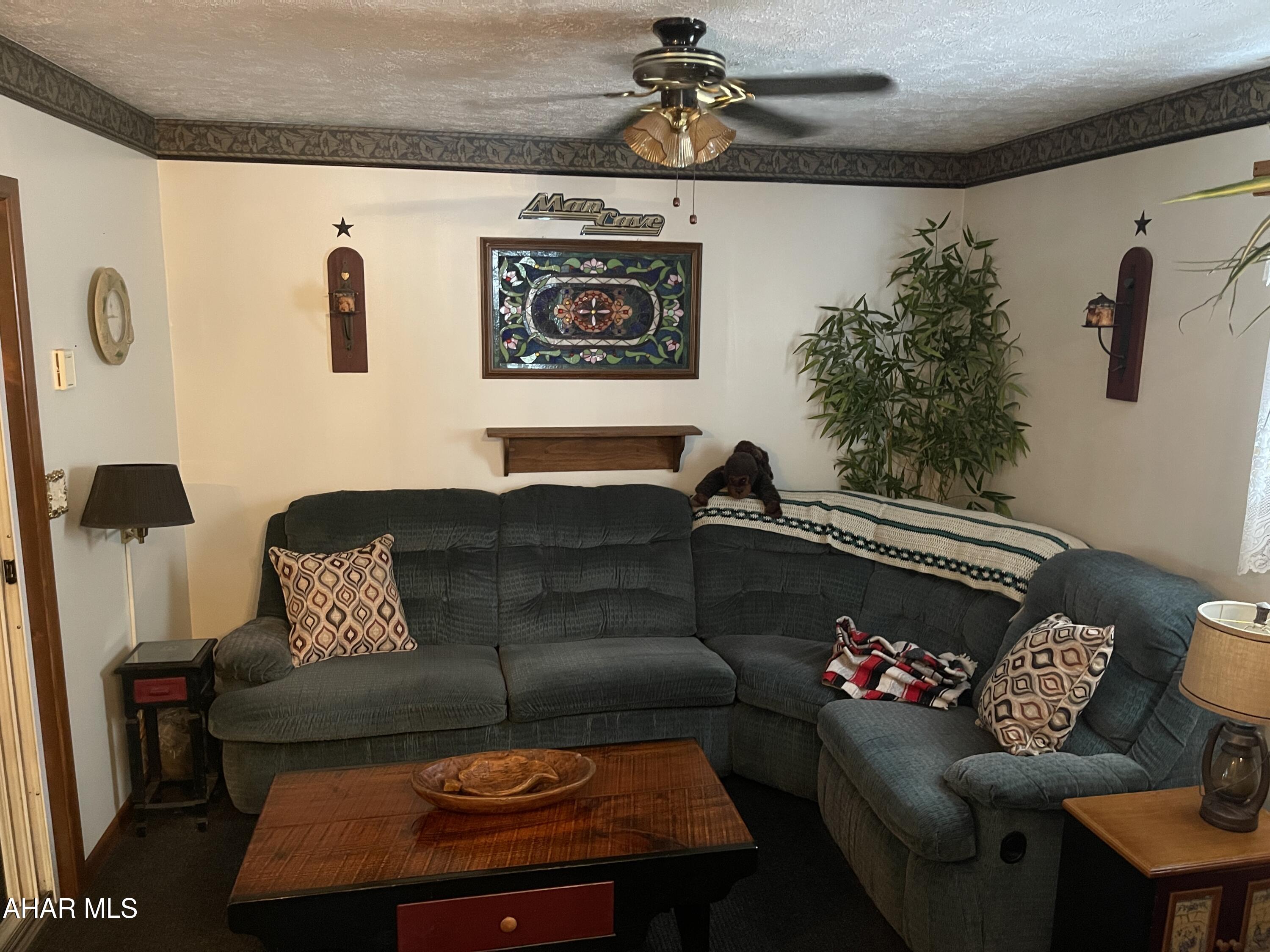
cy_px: 476
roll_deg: -0.7
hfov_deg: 69.4
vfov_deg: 54.9
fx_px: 917
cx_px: 635
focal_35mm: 25
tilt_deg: -11.8
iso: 640
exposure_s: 1/30
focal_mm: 5.1
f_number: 1.6
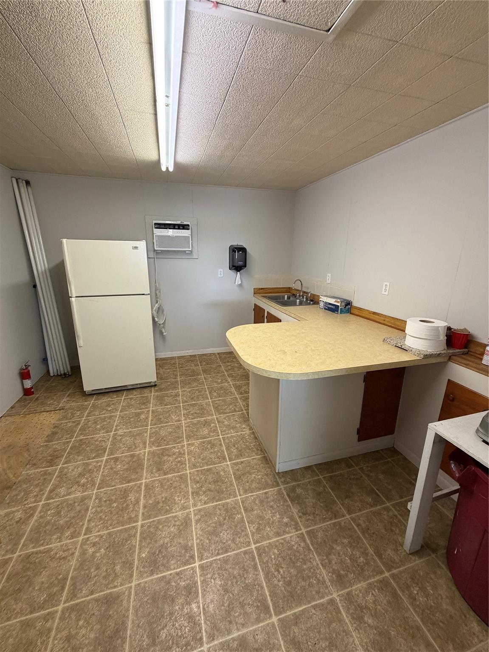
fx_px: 264
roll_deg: -0.4
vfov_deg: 102.1
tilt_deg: -16.8
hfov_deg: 85.7
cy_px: 326
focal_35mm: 14
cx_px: 244
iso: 250
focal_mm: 2.22
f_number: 2.2
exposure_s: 1/60
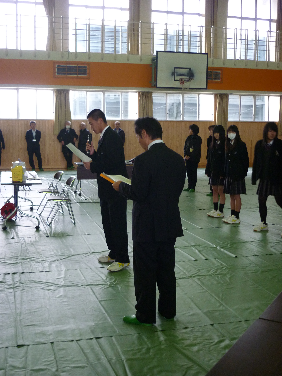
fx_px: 489
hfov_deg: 32.2
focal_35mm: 45
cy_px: 188
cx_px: 141
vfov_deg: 42.1
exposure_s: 1/40
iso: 250
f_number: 3.1
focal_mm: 7.4
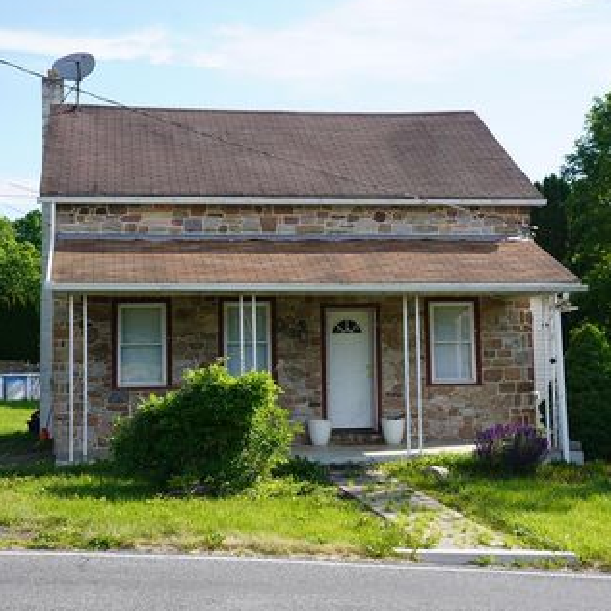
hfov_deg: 31.0
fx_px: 1098
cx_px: 262
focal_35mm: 55
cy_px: 298
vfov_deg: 31.1
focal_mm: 41
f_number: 8
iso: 100
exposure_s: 1/125
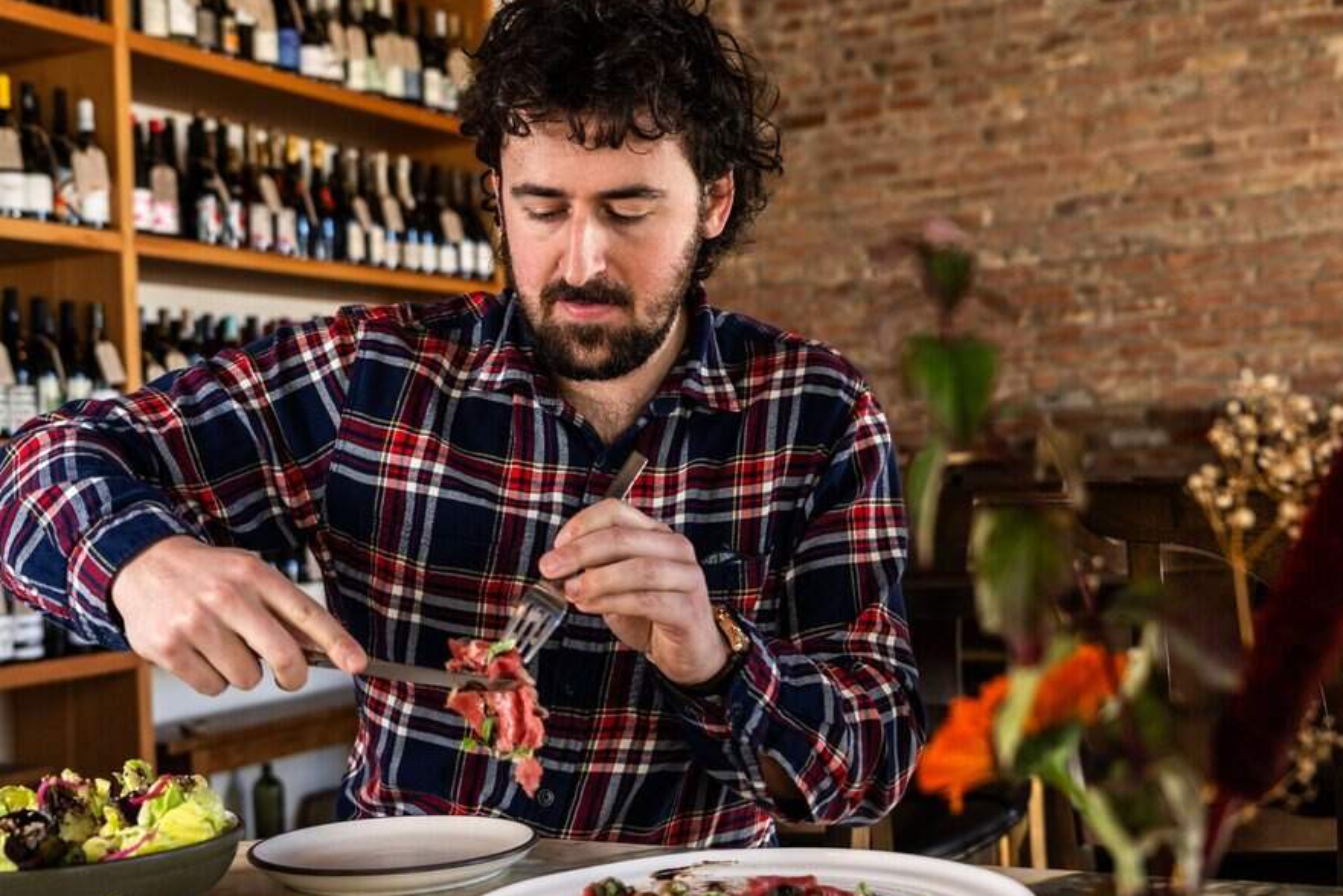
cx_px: 598
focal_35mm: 49
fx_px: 1828
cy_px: 449
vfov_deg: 27.5
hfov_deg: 40.3
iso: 125
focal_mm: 24
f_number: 2.8
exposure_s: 1/100
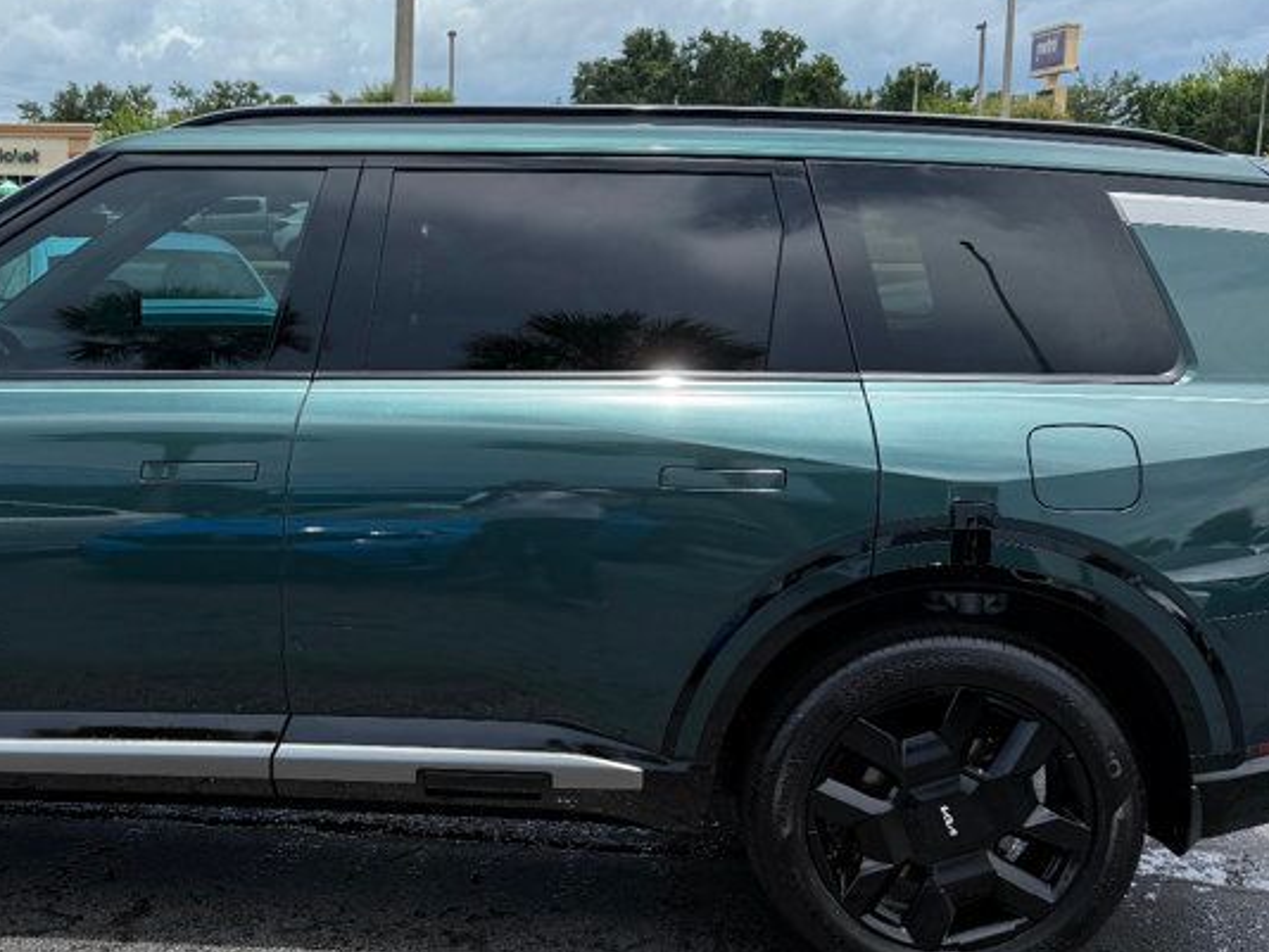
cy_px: 499
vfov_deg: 31.5
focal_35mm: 46
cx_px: 333
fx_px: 1687
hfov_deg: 40.2
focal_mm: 6.76
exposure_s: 1/4167
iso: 80
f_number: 1.78
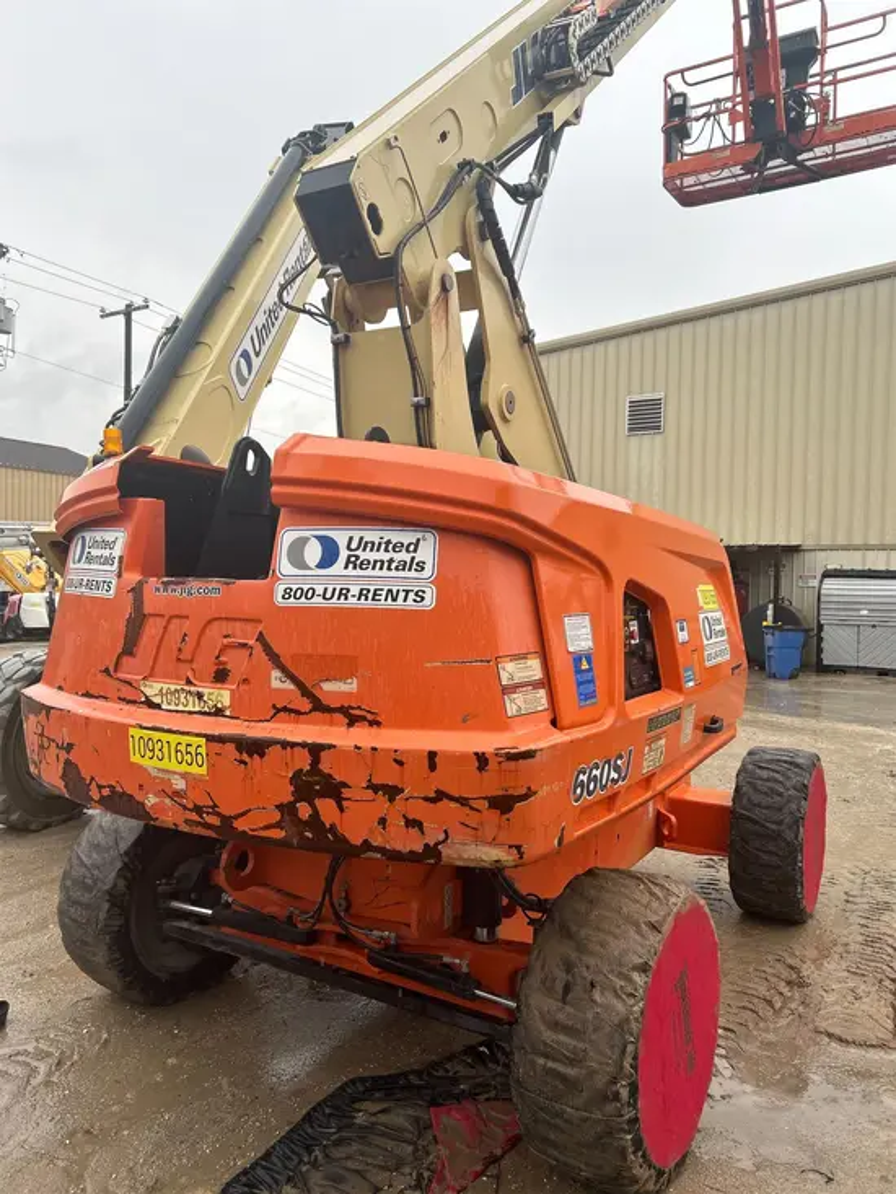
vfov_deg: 67.3
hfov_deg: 53.1
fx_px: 897
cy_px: 597
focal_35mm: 26
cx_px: 448
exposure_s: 1/797
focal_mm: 5.7
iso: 50
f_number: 1.5
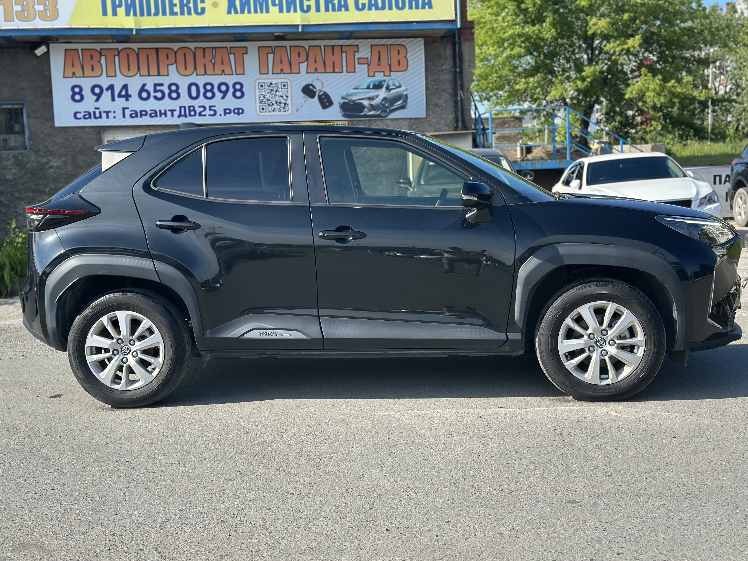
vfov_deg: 30.3
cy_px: 280
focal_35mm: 48
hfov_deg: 39.7
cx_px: 374
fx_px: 1037
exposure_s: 1/2304
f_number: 1.78
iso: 80
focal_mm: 6.86
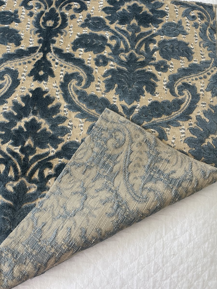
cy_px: 144
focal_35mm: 25
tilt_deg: -75.6
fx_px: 209
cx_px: 108
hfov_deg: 54.9
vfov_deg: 69.4
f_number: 1.6
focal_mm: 5.1
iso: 125
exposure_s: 1/65
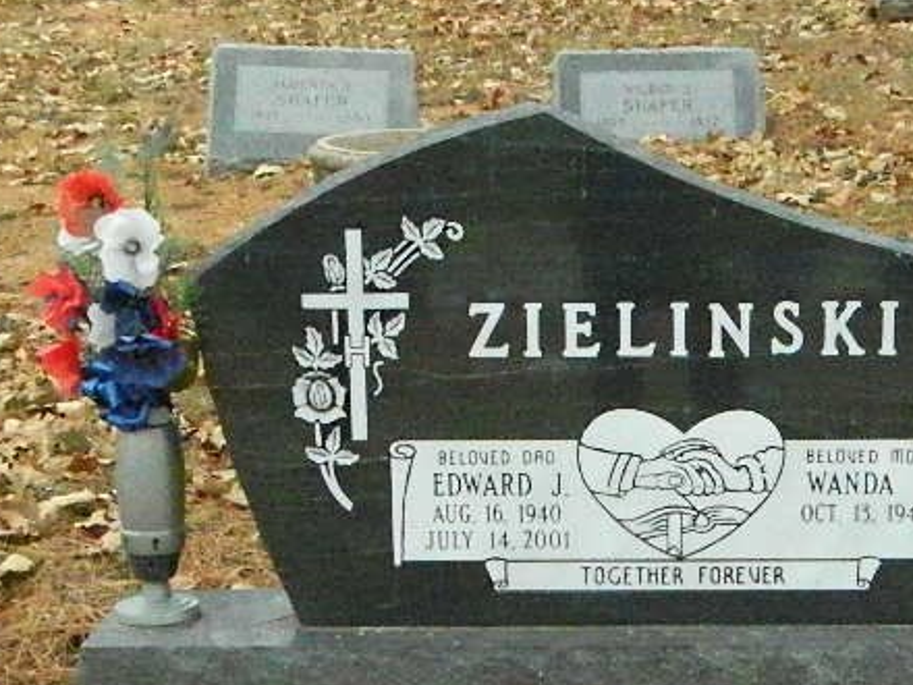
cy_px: 486
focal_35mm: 83
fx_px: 2189
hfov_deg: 23.4
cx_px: 633
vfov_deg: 17.7
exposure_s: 1/800
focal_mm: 10.2
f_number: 10.7
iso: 6400
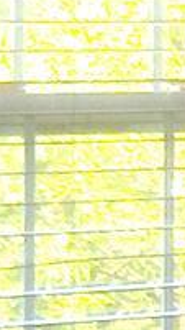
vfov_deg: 5.0
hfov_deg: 2.8
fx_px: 3760
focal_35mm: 431
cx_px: 553
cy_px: 176
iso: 100
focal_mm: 8
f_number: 2.8
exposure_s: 1/60
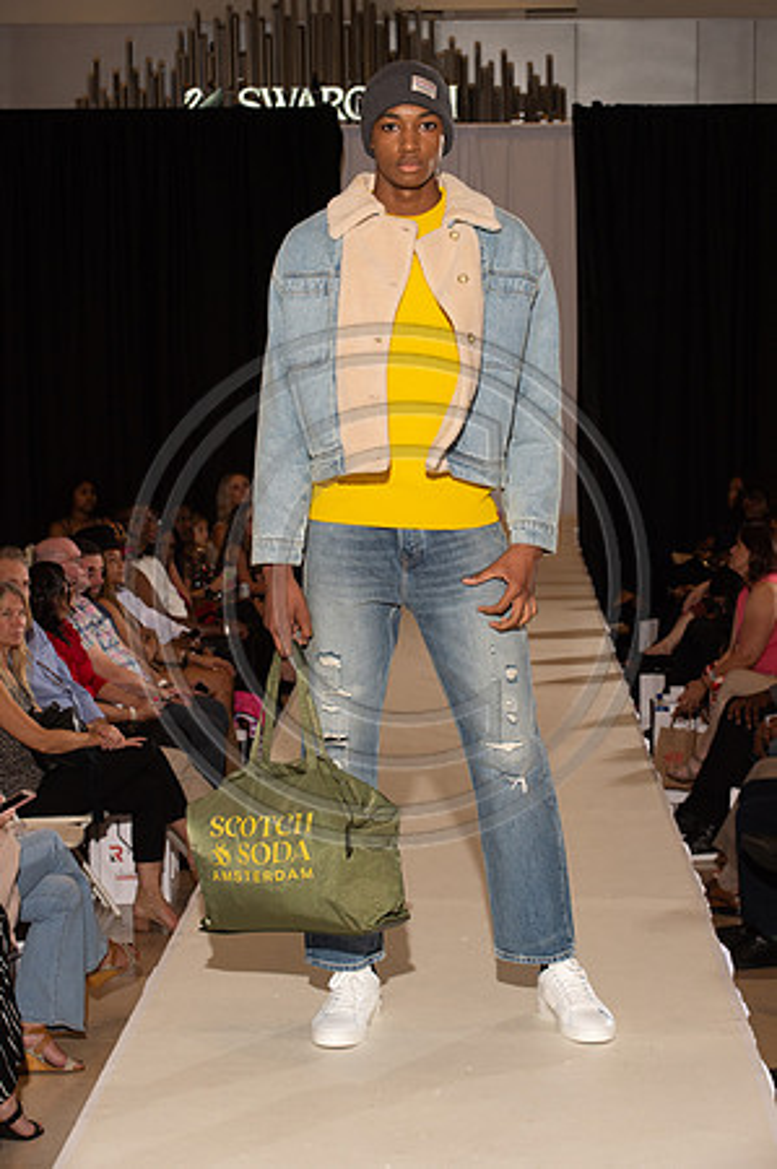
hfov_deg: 15.9
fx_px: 2790
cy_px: 584
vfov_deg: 23.7
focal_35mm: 86
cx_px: 388
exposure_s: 1/250
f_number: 9
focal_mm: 86
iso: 800
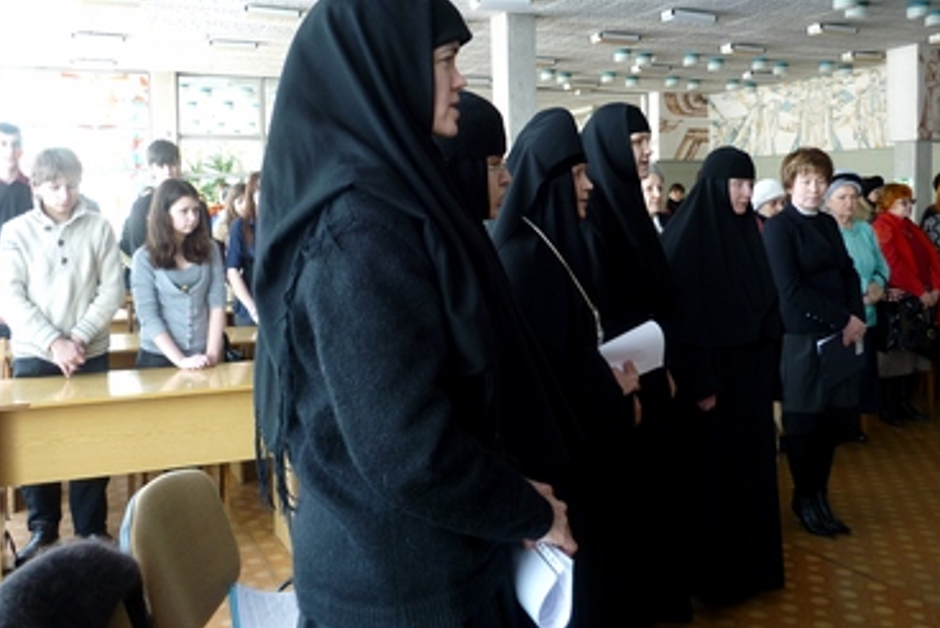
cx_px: 478
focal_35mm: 35
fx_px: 915
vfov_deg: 37.8
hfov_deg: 54.4
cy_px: 250
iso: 100
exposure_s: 1/8
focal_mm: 5.5
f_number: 2.8
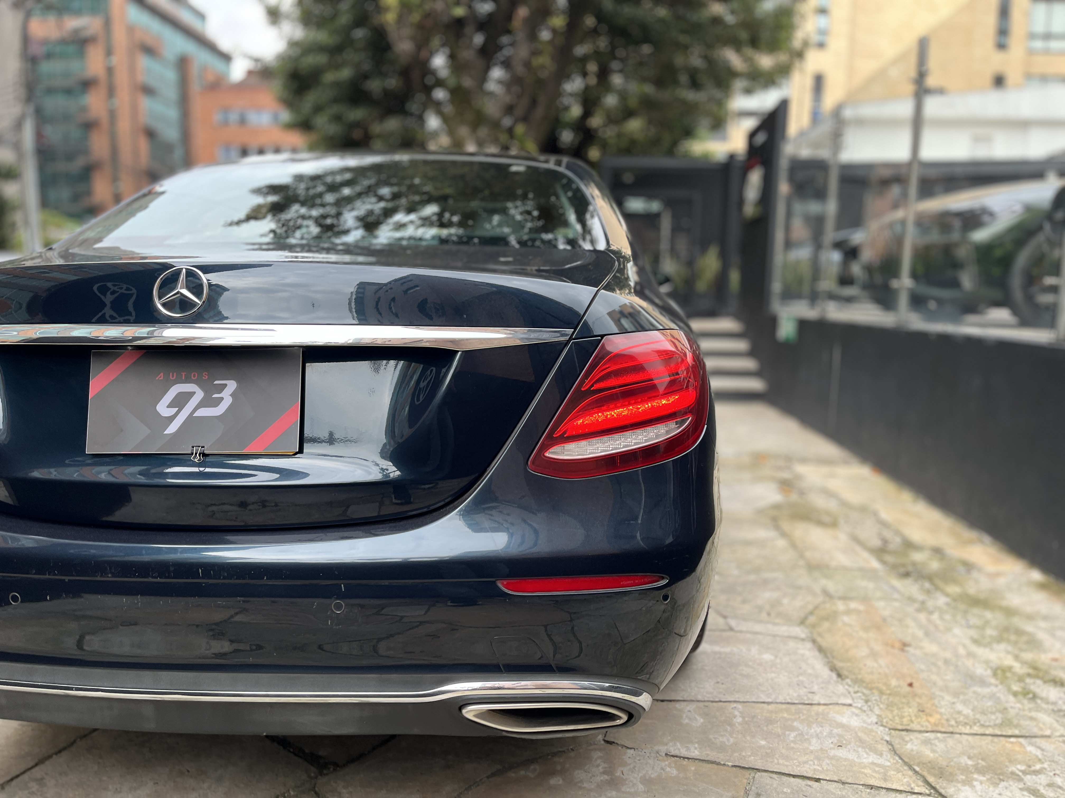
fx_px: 800
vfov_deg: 53.1
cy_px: 399
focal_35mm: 26
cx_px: 532
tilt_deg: -7.1
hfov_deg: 67.3
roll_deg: -0.2
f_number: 1.6
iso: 40
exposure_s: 1/211
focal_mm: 5.1
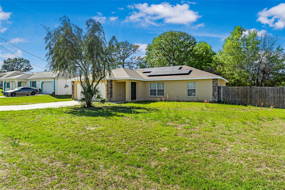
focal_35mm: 21
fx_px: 166
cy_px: 95
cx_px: 142
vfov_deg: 59.5
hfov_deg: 81.2
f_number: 8
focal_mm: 21
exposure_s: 1/200
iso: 400
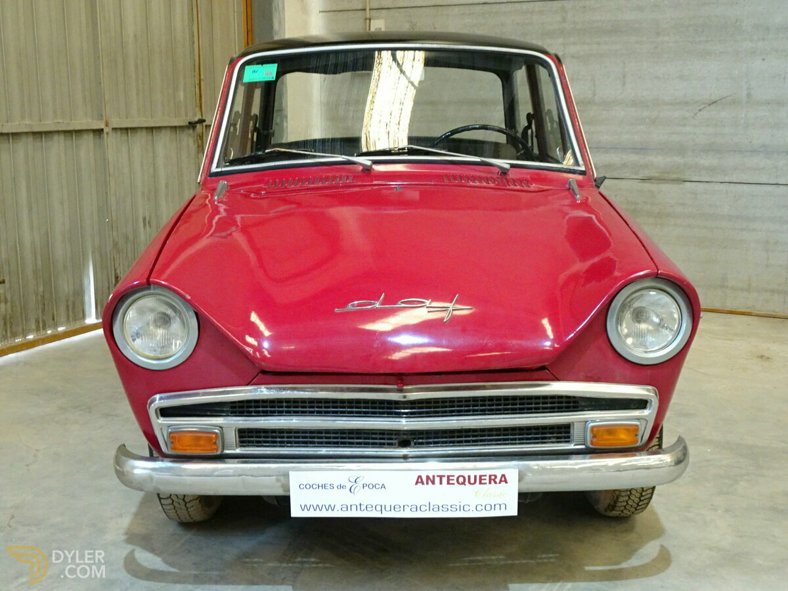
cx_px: 394
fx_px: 933
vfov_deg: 35.1
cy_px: 296
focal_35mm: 41
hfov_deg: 45.8
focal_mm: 7.05
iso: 800
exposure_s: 1/15
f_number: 4
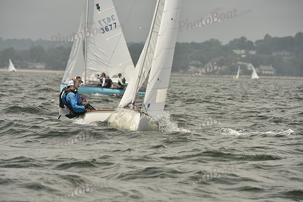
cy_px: 101
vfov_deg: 3.9
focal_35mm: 350
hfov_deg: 5.9
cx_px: 152
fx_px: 2946
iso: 320
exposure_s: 1/1250
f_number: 9
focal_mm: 350
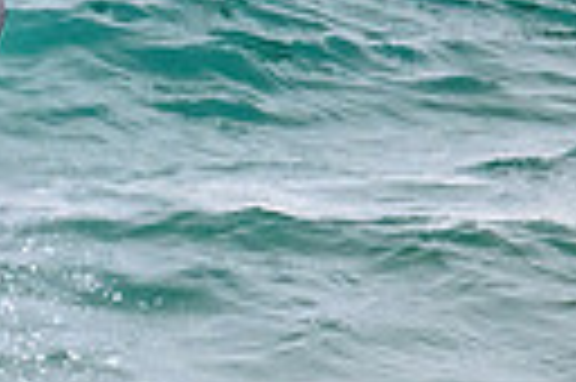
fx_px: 46948
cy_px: 590
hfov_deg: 0.7
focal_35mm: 2938
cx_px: -619
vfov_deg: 0.5
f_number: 11
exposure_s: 1/2000
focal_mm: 630
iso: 1250
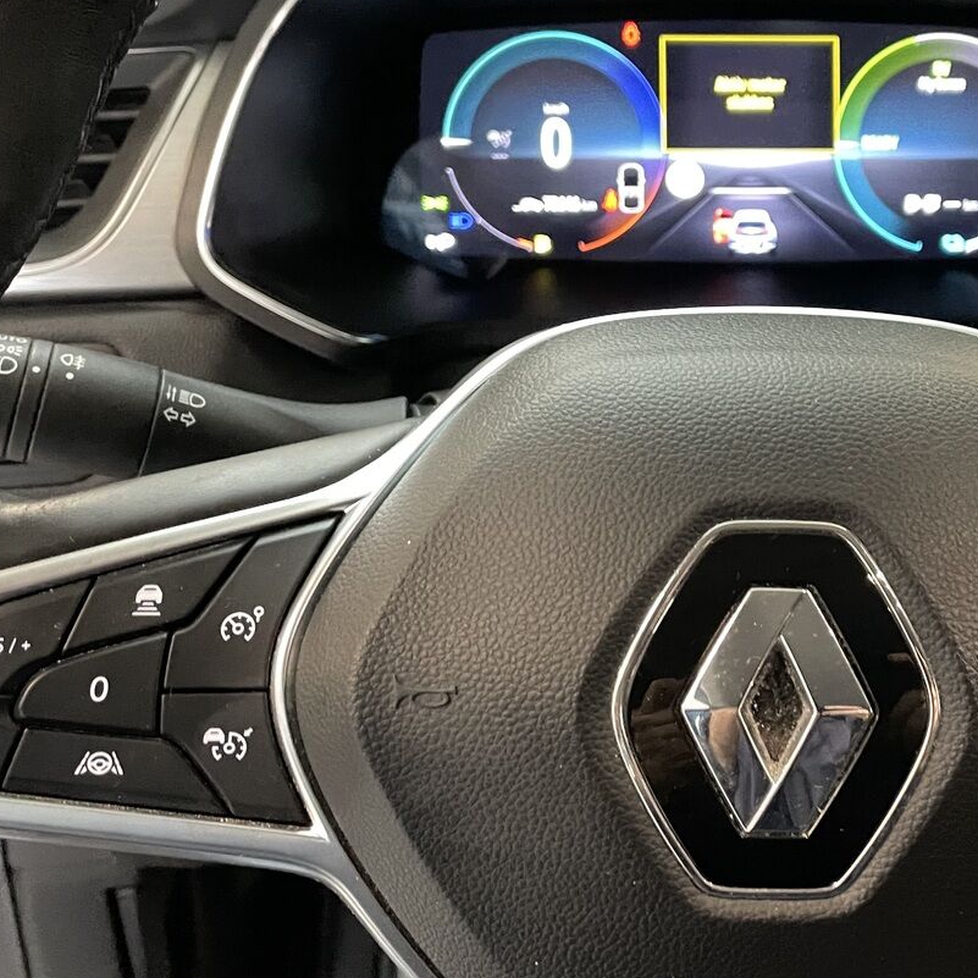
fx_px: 1566
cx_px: 798
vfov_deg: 34.6
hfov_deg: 33.6
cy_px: 399
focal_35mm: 49
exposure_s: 1/25
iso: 640
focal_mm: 4.2
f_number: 1.6
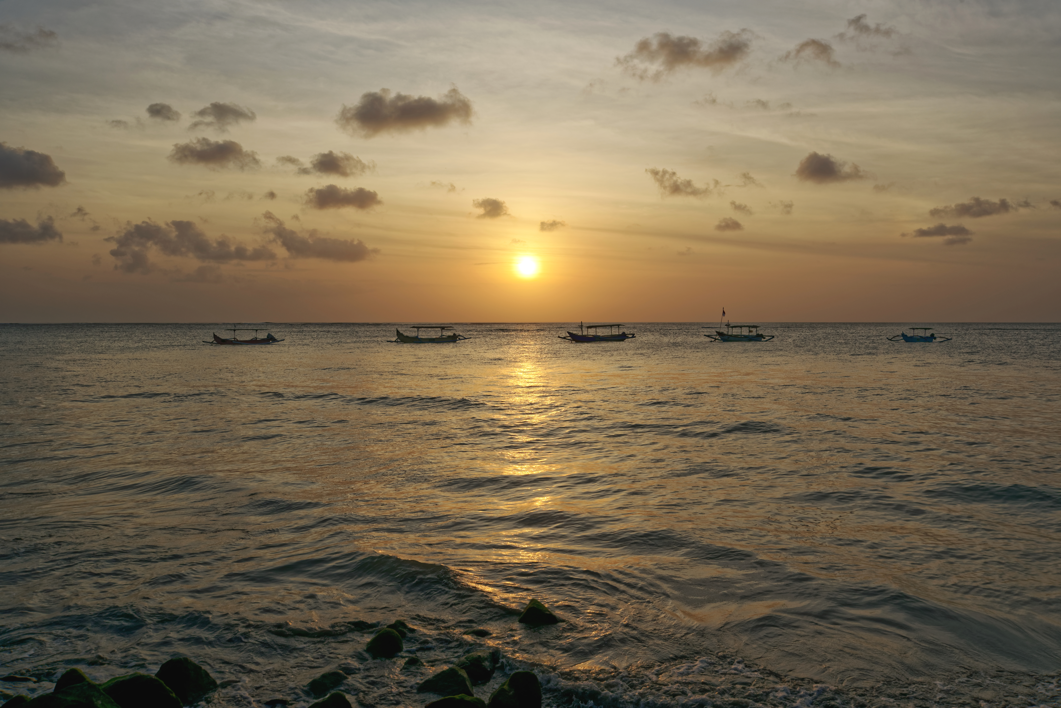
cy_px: 354
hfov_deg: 58.7
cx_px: 530
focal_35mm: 32
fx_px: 943
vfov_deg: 41.1
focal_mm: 32
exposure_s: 1/500
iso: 100
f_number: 11
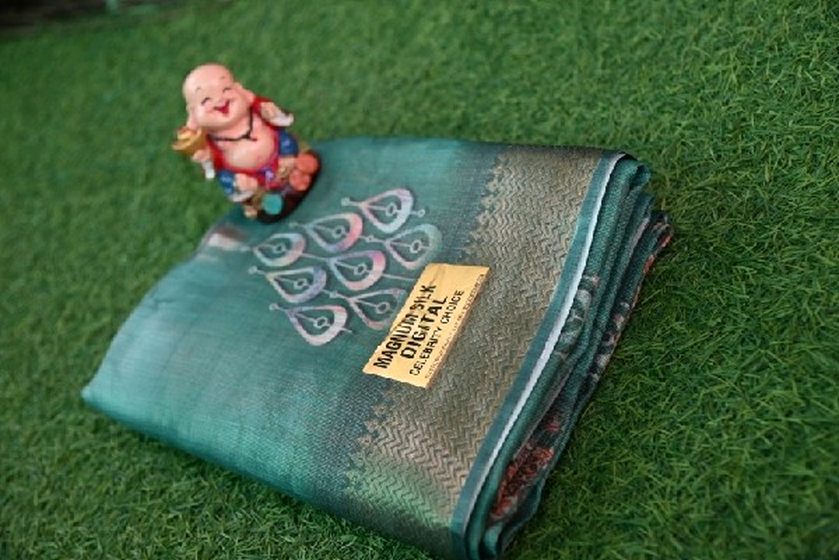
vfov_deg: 28.1
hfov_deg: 41.1
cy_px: 280
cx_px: 420
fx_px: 1119
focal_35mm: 48
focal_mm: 48
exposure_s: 1/125
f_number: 4
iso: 500
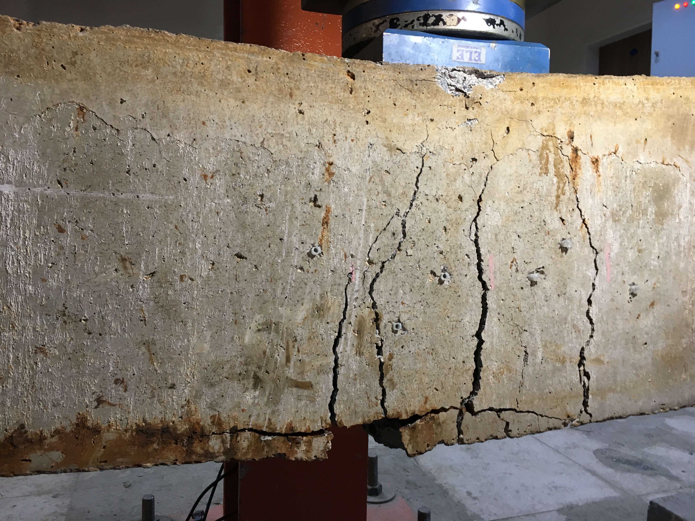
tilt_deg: -4.8
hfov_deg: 61.7
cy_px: 260
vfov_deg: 48.2
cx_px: 348
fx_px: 582
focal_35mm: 29
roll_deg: +2.3
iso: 100
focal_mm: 4.15
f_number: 2.2
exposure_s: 1/33
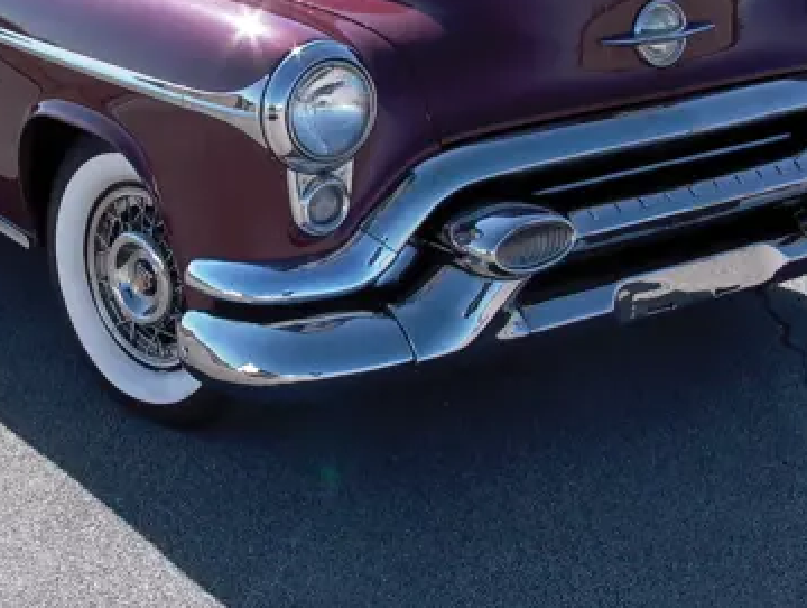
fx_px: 1681
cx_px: 257
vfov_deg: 20.3
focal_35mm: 72
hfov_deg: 26.8
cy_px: 158
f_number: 4.8
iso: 100
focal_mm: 8.19
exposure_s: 1/560
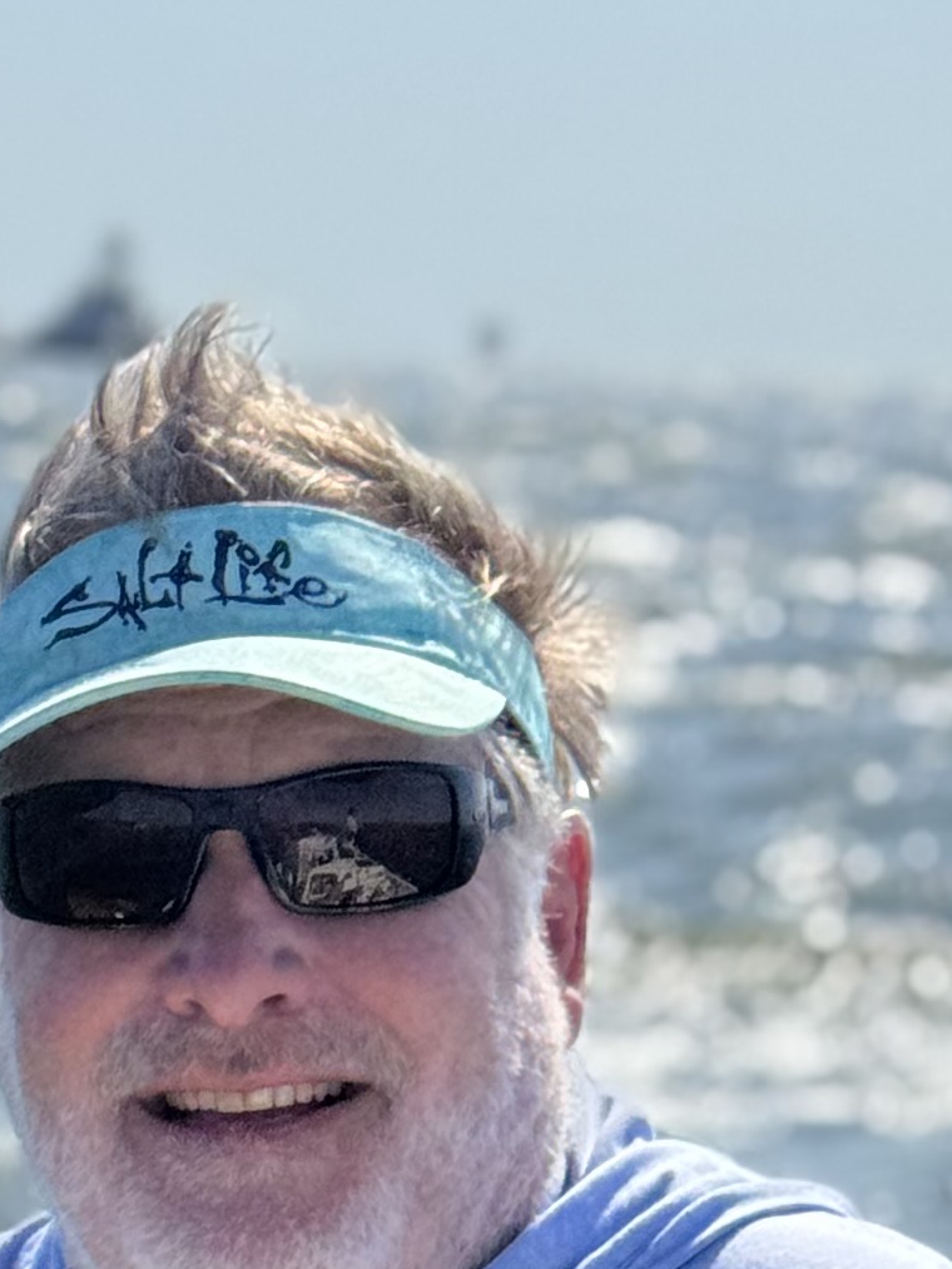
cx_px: 95
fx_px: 7002
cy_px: 1863
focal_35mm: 191
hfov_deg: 7.8
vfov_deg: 10.0
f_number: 1.78
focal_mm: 6.76
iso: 64
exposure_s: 1/5376
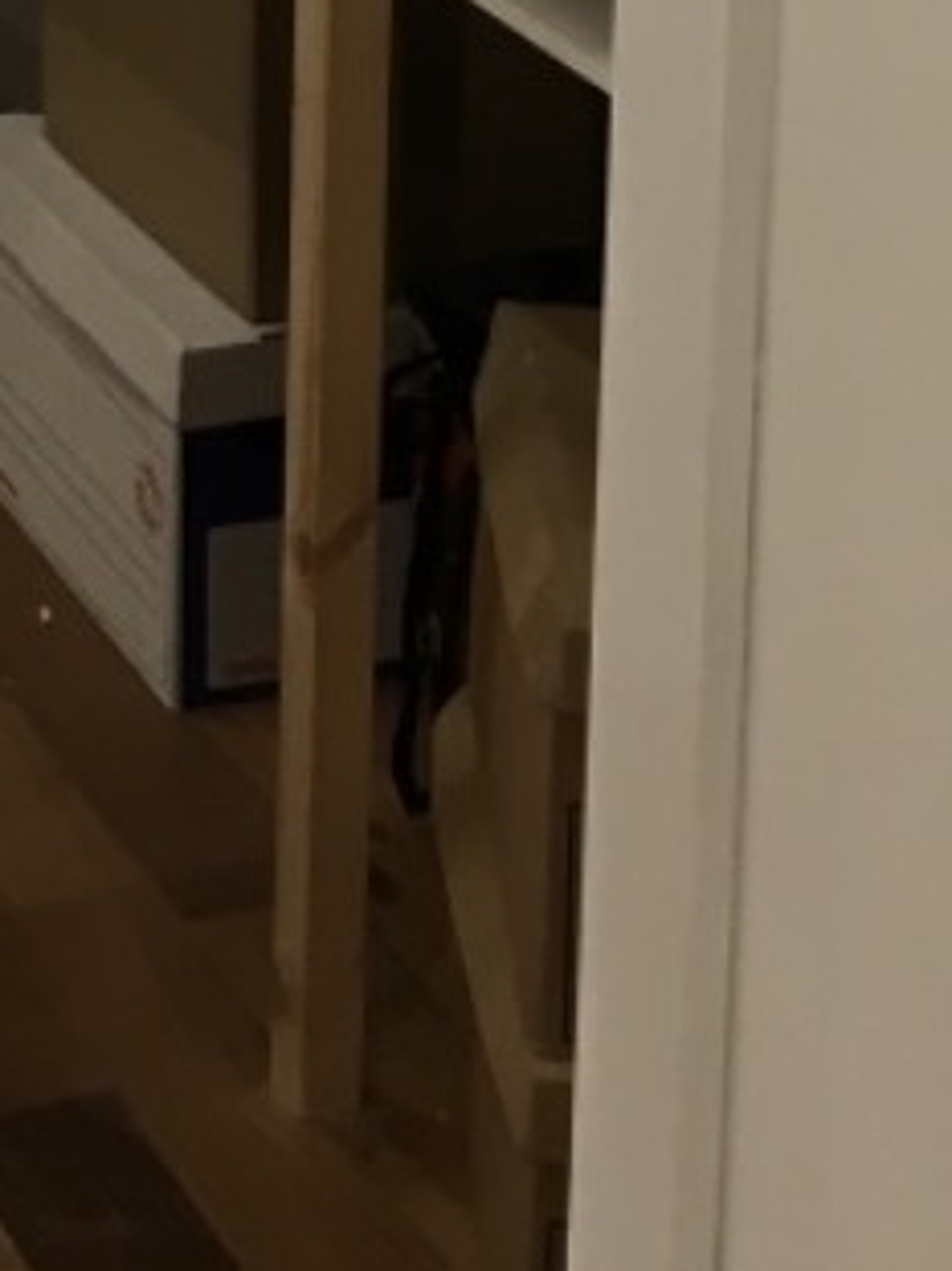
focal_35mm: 112
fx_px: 4110
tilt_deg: -10.1
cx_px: -400
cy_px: -830
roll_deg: -0.3
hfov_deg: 12.7
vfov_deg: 15.7
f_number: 2.2
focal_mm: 4.15
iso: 32
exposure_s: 1/33
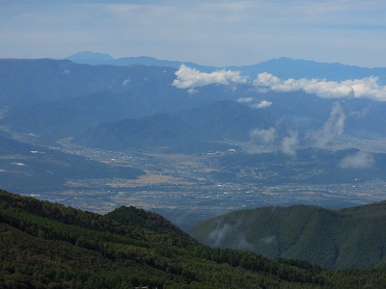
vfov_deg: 14.8
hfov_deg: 19.6
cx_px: 193
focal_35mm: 100
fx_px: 1115
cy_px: 144
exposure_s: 1/1250
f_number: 5.5
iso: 160
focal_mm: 17.9
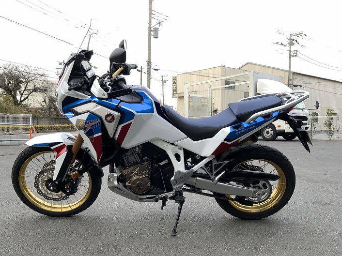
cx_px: 171
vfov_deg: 48.2
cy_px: 128
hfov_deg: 61.7
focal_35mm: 29
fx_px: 286
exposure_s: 1/122
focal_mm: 3
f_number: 1.8
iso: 25
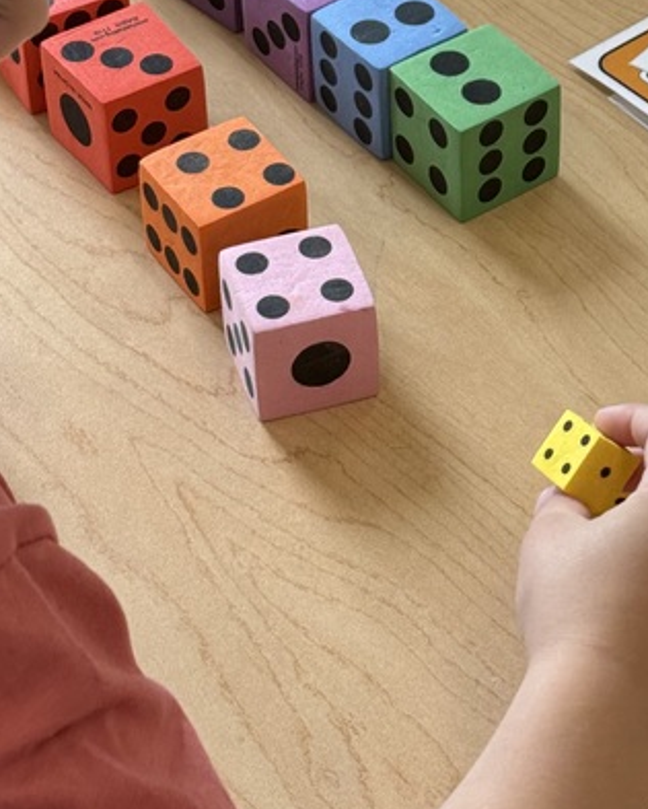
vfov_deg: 15.7
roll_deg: -0.7
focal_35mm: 122
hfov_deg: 12.6
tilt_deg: -43.9
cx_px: 525
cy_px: 333
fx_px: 2921
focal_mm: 6.76
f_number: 1.78
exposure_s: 1/121
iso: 64
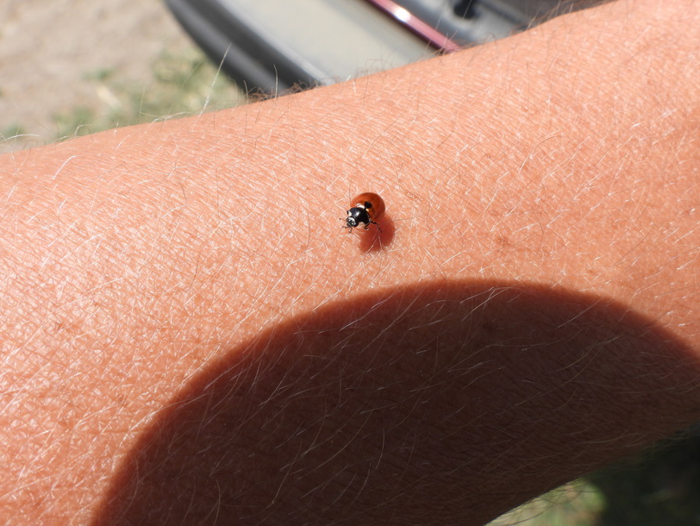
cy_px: 253
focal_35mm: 42
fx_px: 850
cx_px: 364
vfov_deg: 34.4
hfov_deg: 44.8
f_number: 5.6
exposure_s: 1/500
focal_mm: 7.1
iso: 100
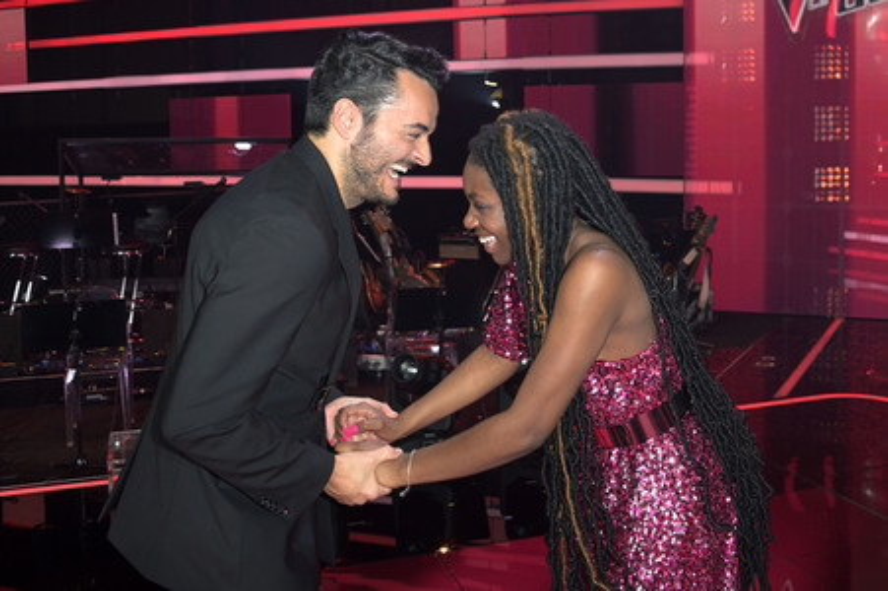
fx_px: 789
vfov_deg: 41.1
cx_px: 444
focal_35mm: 32
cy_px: 296
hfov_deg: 58.8
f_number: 5
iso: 2500
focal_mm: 32
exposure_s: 1/125
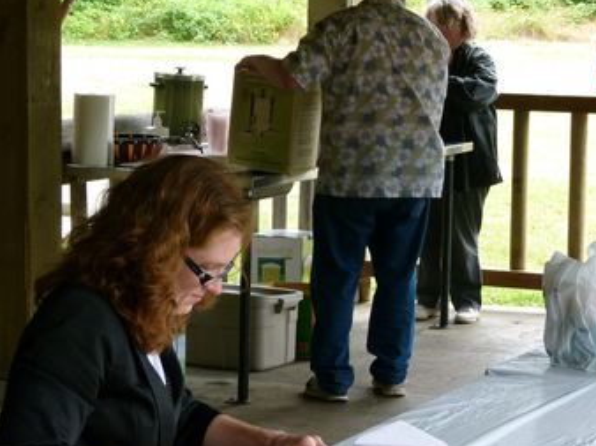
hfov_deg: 15.5
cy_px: 243
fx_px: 2185
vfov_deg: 11.7
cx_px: 391
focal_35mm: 127
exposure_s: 1/60
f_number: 3.3
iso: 100
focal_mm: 12.1
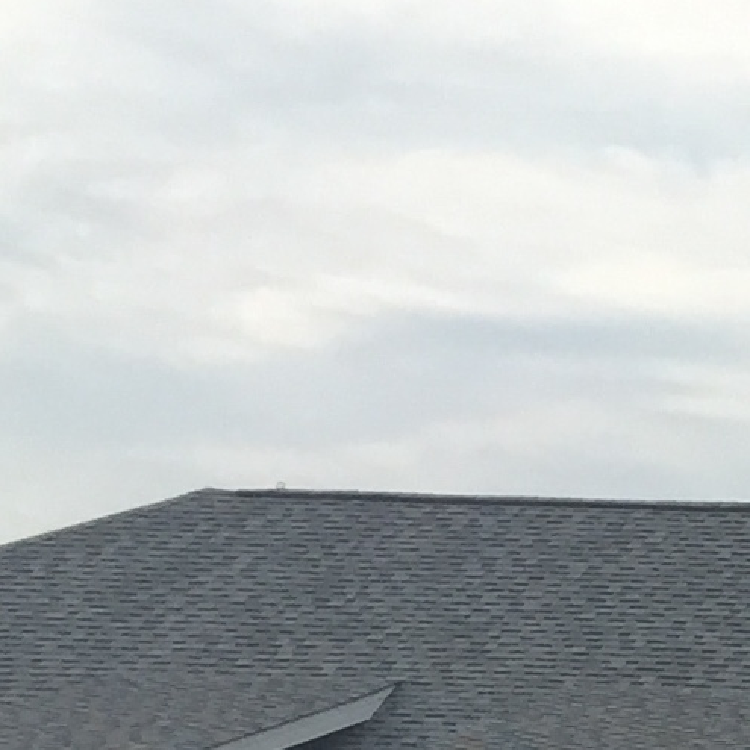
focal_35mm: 169
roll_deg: -2.0
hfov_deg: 8.7
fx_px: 4143
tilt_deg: +1.2
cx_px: 2205
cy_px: 1480
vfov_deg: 9.7
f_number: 2.2
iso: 32
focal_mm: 4.15
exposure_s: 1/1464
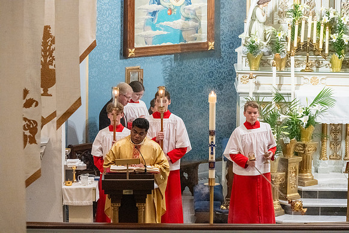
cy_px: 116
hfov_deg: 10.3
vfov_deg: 6.9
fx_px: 1939
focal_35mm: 200
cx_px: 174
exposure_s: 1/60
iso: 5000
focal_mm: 200
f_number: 11
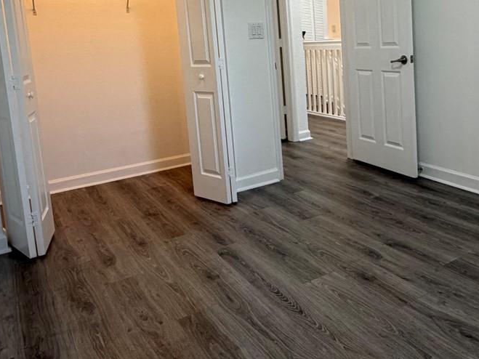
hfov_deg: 53.4
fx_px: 470
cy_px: 87
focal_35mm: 34
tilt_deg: -7.1
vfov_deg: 40.5
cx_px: 299
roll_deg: +3.8
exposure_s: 1/121
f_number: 2.2
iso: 250
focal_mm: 2.22
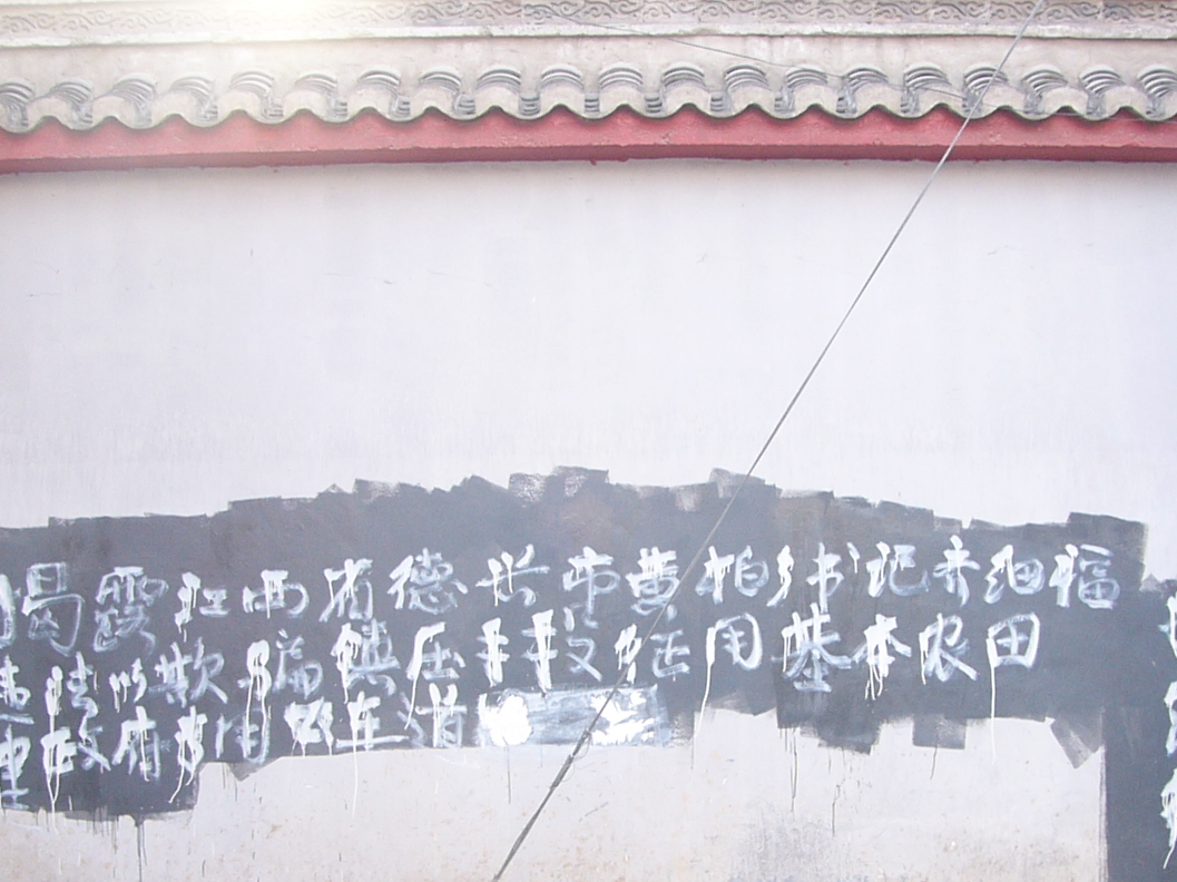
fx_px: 1801
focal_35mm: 53
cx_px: 616
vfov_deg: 27.1
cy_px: 666
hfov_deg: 36.2
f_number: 4
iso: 50
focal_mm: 4.6
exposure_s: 1/25
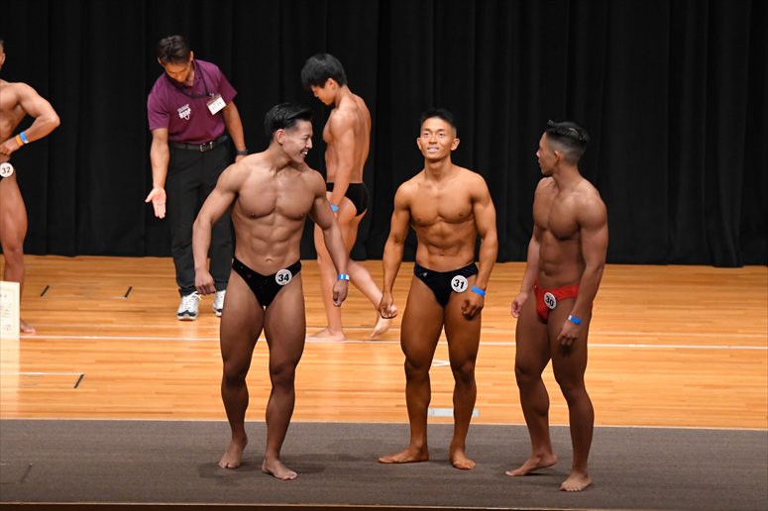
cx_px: 384
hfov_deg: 10.2
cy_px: 256
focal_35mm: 202
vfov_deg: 6.8
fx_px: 4307
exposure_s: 1/400
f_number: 5.6
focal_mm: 135
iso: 4000
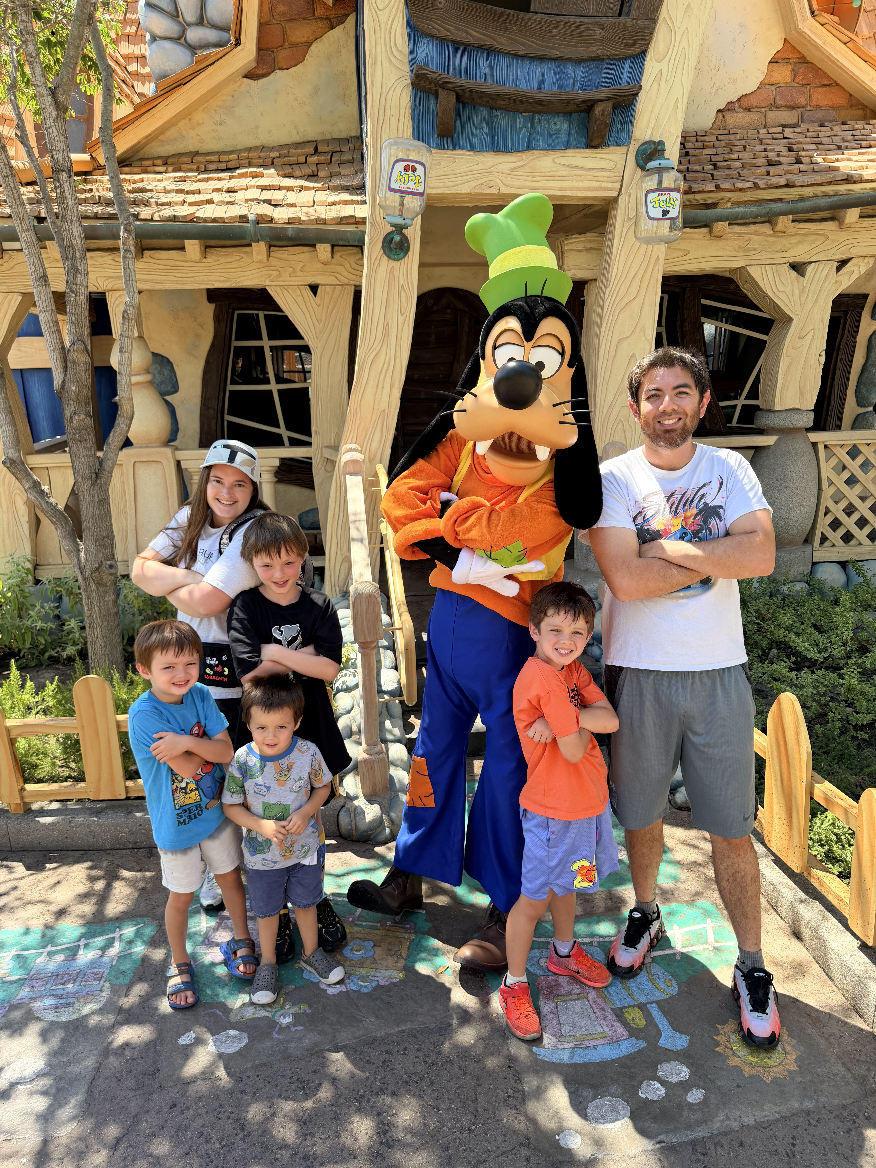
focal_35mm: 24
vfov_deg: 71.6
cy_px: 584
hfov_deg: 56.8
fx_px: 810
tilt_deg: -14.9
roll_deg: +1.4
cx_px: 438
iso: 100
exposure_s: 1/931
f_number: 1.78
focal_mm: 6.76
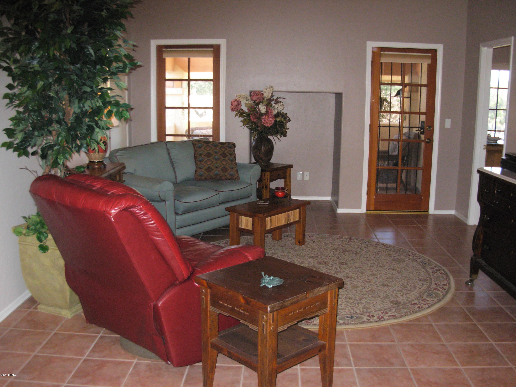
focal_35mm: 38
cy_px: 194
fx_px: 566
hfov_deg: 49.0
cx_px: 258
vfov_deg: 37.7
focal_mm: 6.3
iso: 400
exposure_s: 1/114
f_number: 2.9
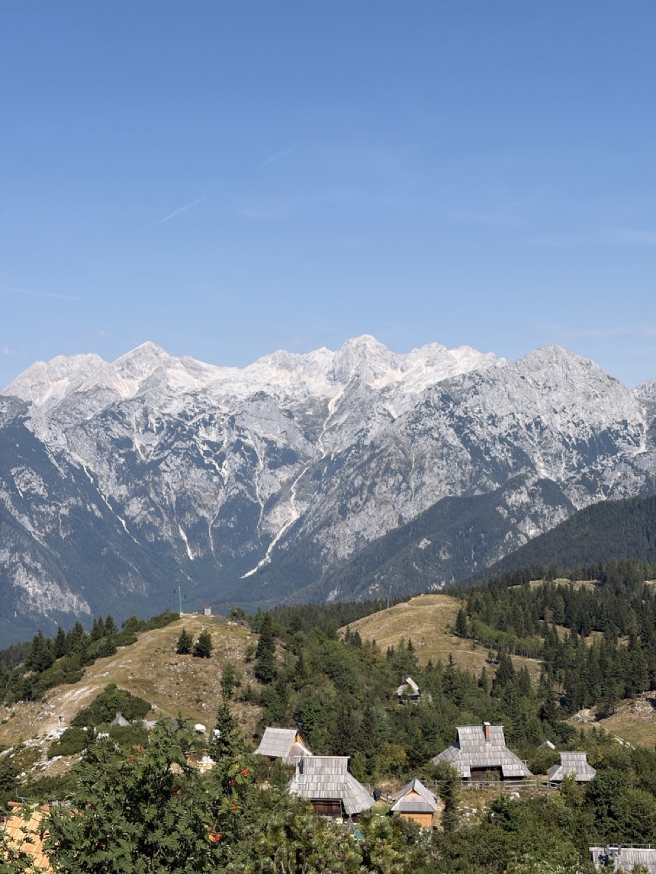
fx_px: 1314
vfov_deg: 36.8
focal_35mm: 52
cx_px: 328
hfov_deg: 28.0
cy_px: 437
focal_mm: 5.96
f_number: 1.6
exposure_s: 1/4065
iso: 32
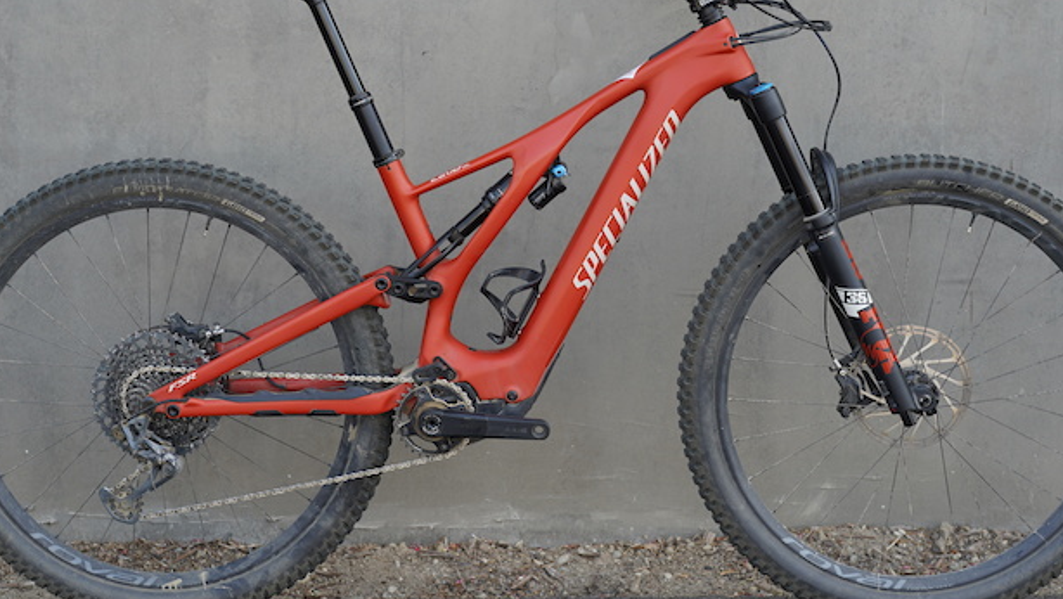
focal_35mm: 75
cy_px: 247
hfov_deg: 28.2
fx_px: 2115
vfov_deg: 16.1
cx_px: 544
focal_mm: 55
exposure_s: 1/160
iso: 125
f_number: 4
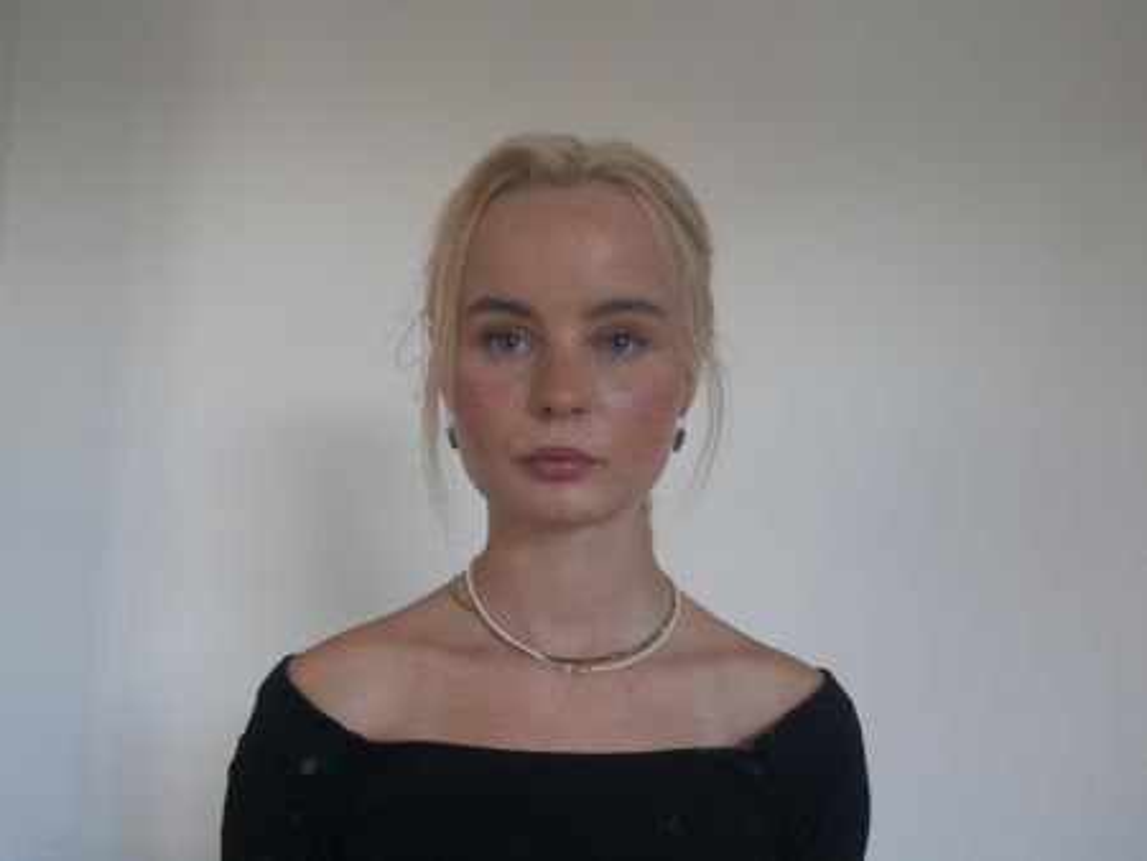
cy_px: 430
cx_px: 574
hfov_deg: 46.8
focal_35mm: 40
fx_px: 1326
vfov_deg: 36.0
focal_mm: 20
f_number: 4.5
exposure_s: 1/60
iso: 1000
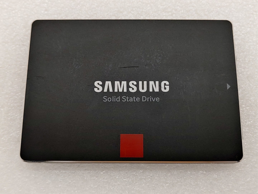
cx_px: 129
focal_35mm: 41
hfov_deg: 45.8
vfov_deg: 35.1
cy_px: 97
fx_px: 306
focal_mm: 4.36
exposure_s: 1/120
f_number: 1.8
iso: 50
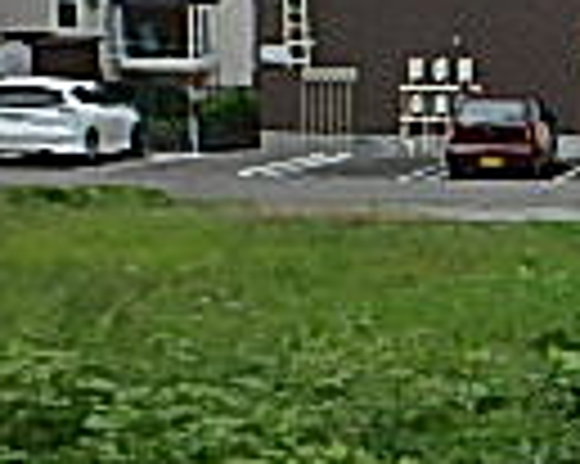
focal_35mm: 102
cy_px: 302
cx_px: 1425
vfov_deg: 15.1
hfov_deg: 13.4
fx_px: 1750
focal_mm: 3.7
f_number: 3.5
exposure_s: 1/500
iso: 125
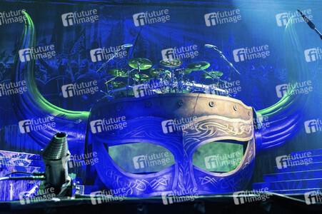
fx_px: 349
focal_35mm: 39
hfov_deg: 49.6
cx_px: 161
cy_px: 107
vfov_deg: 34.2
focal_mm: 39
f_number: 3.2
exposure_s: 1/400
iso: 2500
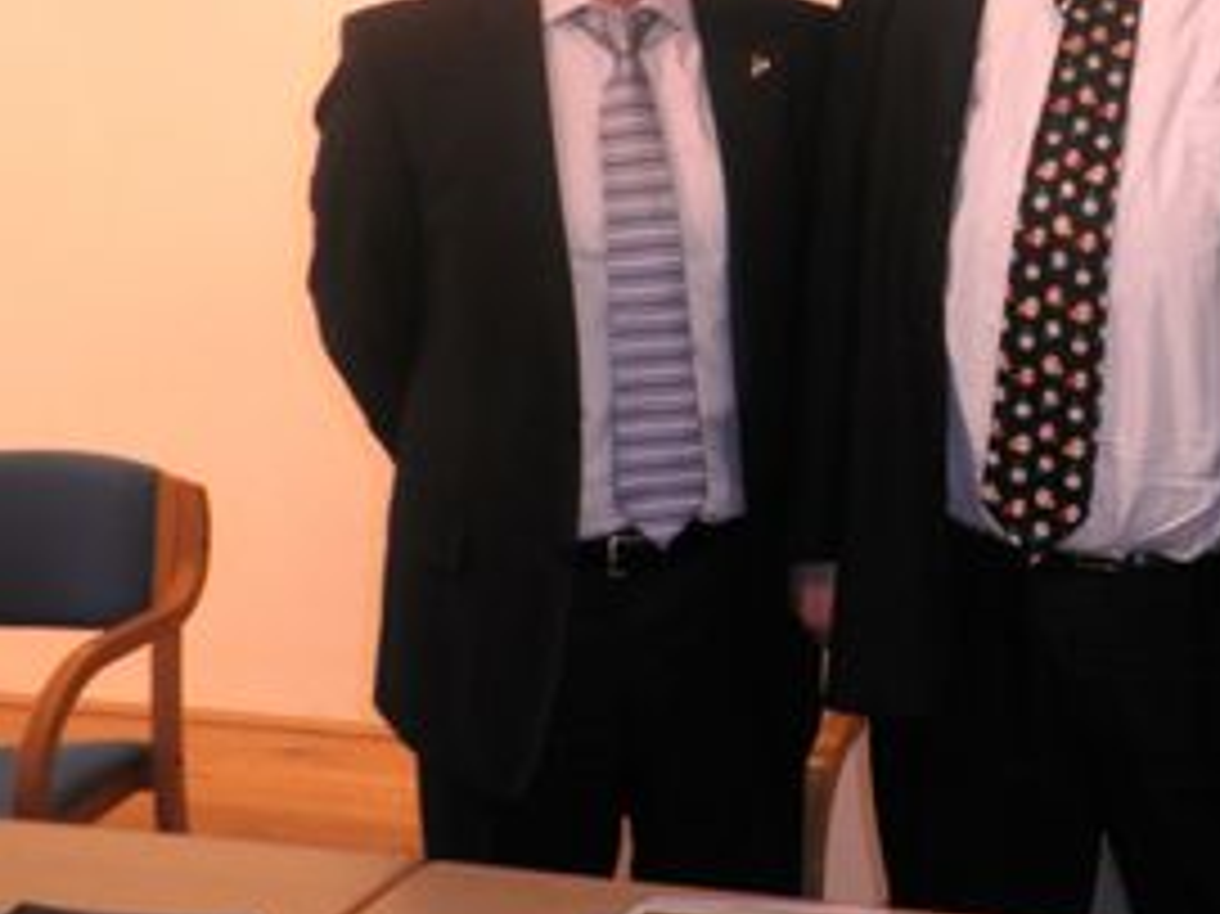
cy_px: 212
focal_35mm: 68
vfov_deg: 21.4
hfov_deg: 27.3
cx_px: 1148
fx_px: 2396
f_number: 3.5
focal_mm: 6.3
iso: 64
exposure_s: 1/30
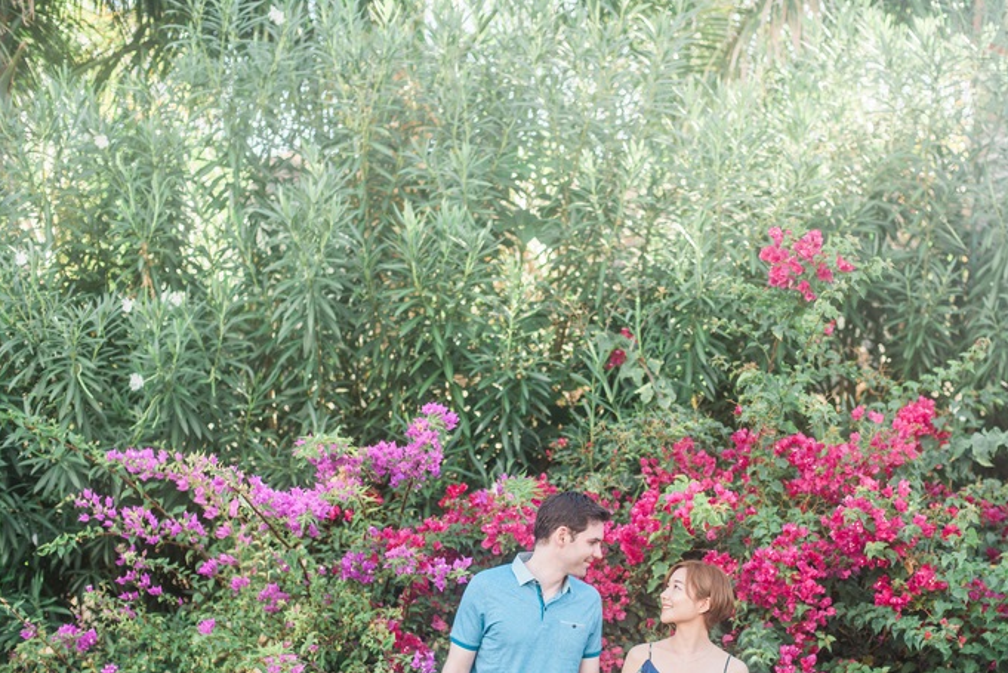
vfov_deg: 20.6
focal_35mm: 66
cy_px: 432
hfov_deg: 30.4
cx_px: 631
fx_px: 1849
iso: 200
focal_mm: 50
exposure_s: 1/800
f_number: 2.5
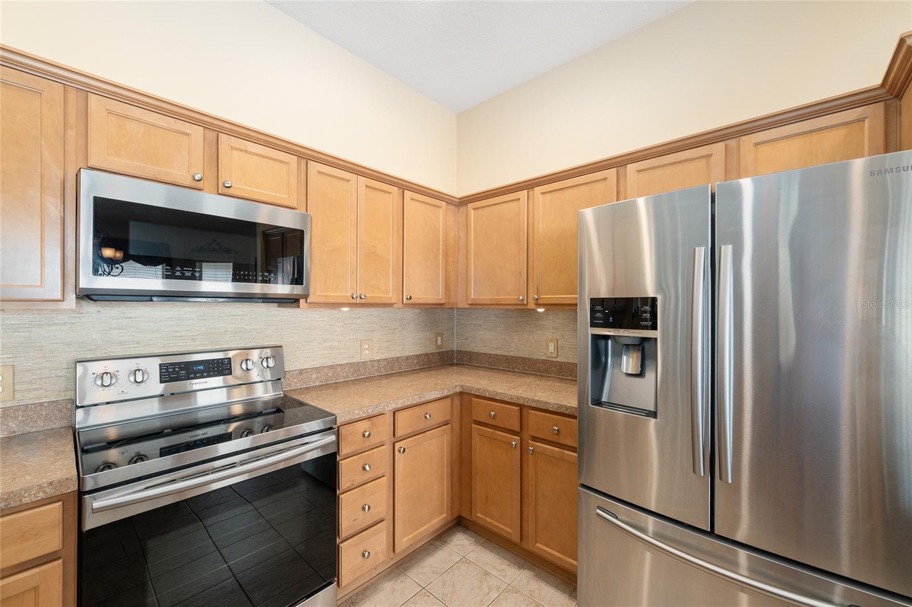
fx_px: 355
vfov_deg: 81.2
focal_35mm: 14
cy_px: 304
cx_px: 456
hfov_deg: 104.3
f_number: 8
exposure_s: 1/15
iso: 500
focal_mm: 14
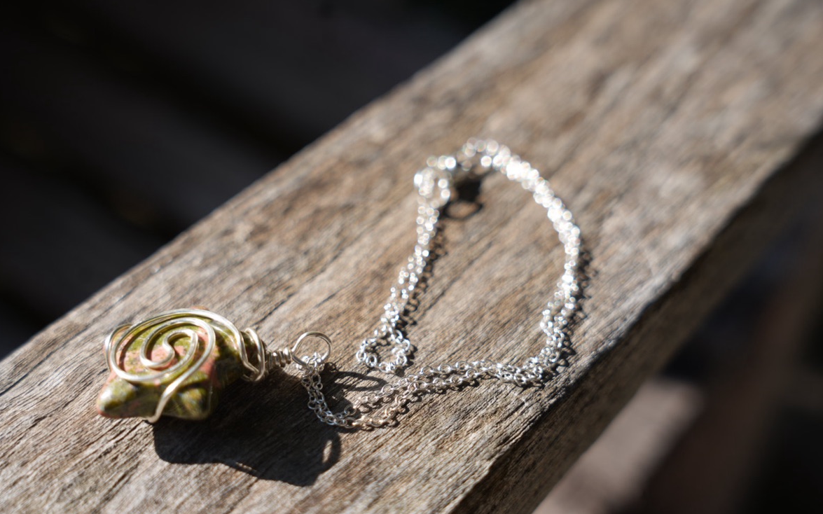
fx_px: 1121
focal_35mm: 50
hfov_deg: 40.3
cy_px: 275
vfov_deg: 25.8
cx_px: 406
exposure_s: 1/320
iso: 100
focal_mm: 48
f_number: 4.5
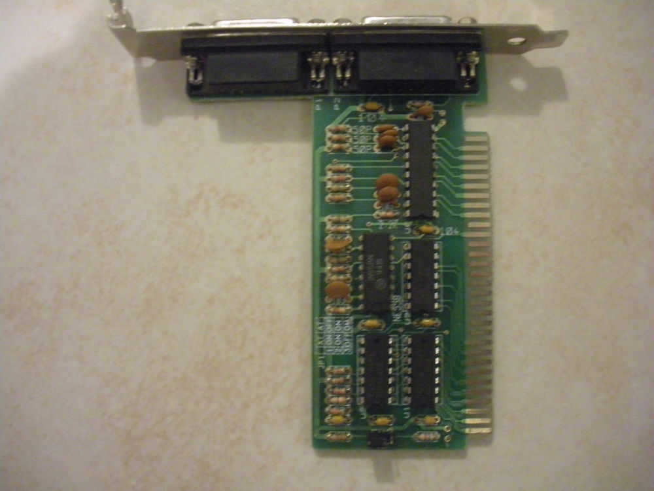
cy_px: 246
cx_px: 327
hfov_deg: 52.6
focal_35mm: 35
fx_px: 661
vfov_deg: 40.7
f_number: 3.5
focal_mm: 6.3
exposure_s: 1/6.6
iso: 800
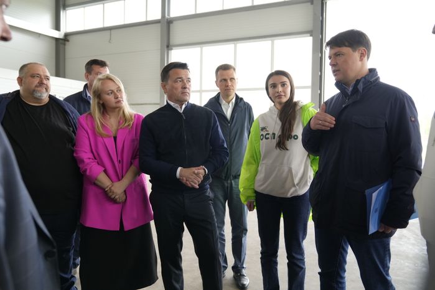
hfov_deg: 63.7
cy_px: 145
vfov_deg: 45.0
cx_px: 218
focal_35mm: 29
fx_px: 350
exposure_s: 1/250
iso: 1250
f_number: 4
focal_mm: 29
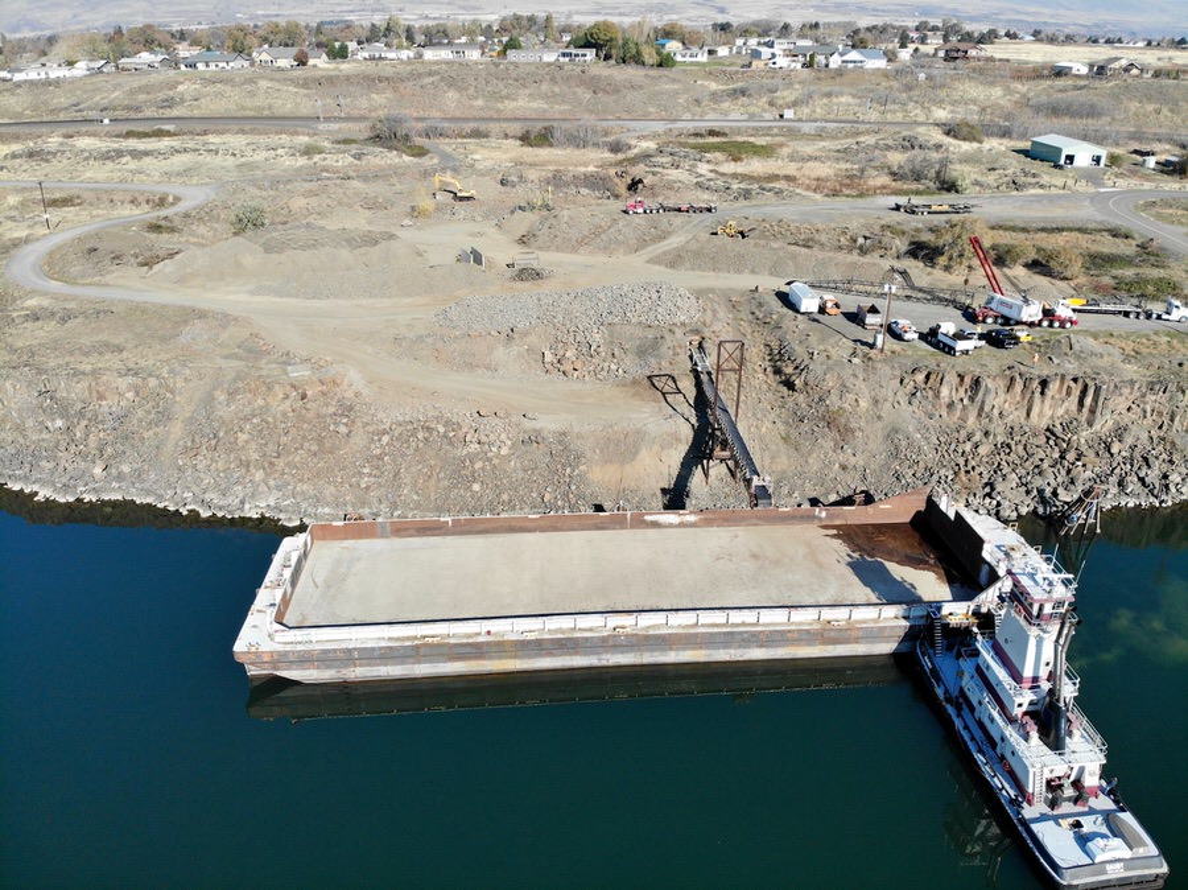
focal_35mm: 24
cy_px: 445
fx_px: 823
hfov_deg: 71.6
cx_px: 594
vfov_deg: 56.8
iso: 107
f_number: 2.8
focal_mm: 4.5
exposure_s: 1/847
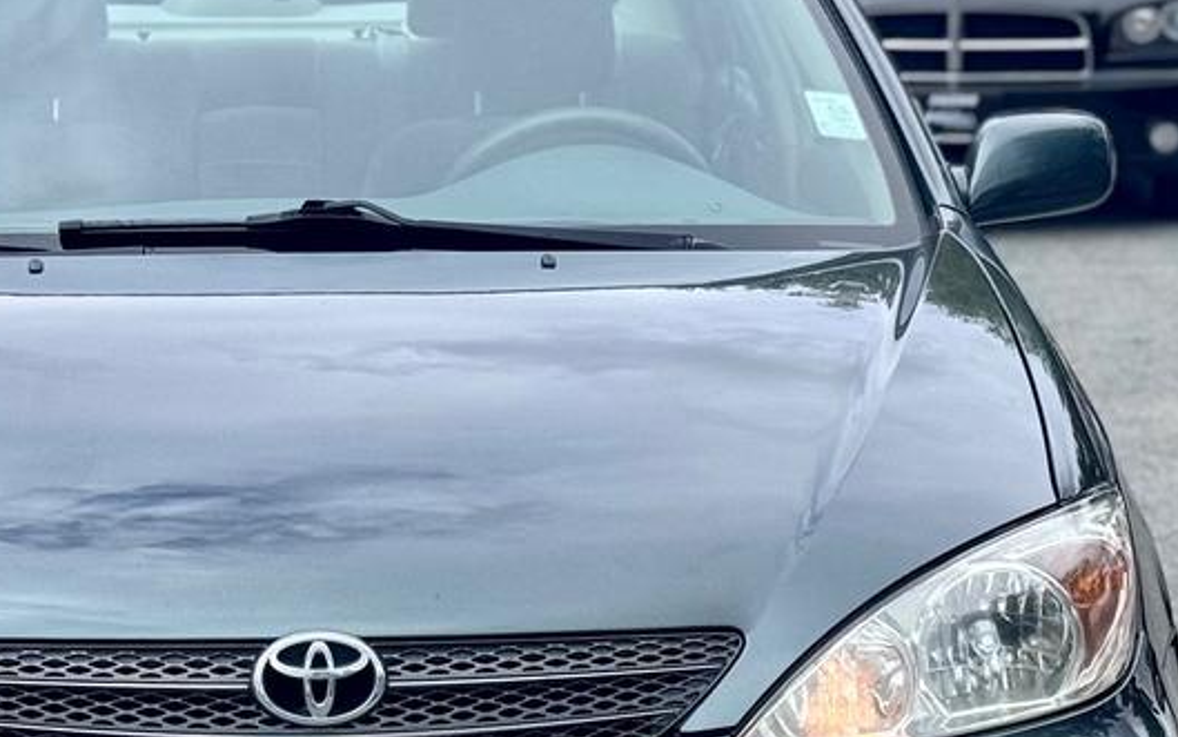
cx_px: 365
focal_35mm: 123
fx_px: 3950
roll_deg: -0.6
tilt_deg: -8.3
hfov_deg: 16.9
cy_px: 412
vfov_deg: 10.7
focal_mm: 6.76
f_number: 1.78
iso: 64
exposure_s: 1/3425
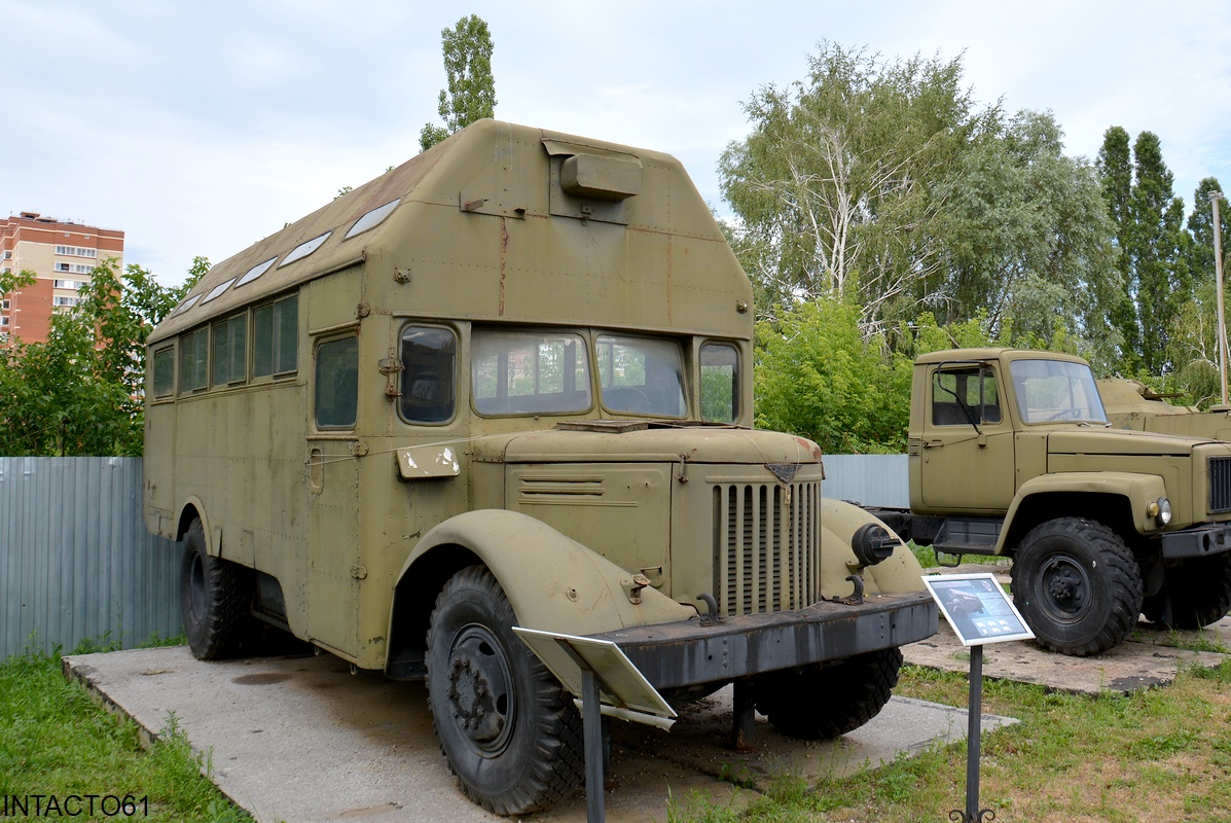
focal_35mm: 27
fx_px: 924
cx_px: 616
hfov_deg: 67.3
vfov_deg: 48.0
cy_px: 412
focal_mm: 18
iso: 180
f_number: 8
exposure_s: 1/250
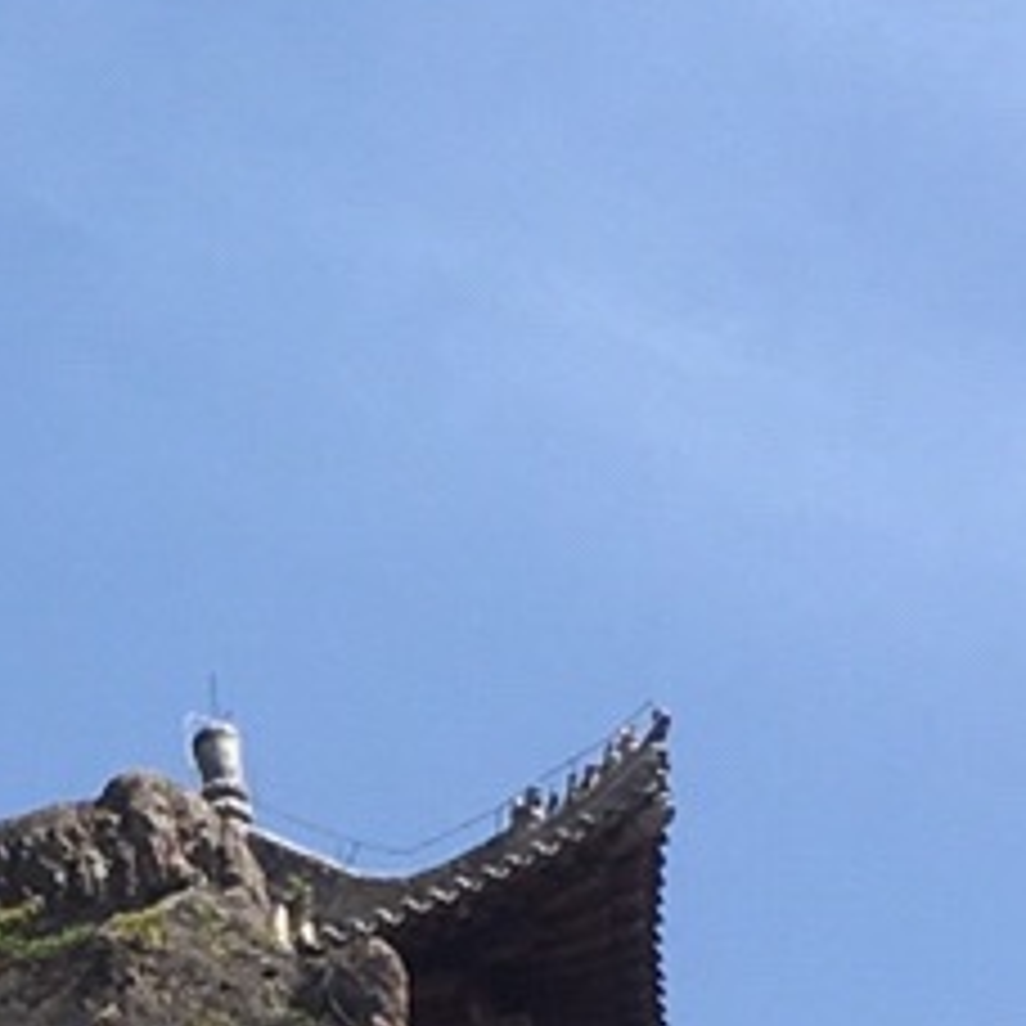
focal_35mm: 225
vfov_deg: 7.7
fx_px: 7545
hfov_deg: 7.7
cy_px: 1354
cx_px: -454
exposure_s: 1/999
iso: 25
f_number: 2.2
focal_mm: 4.15
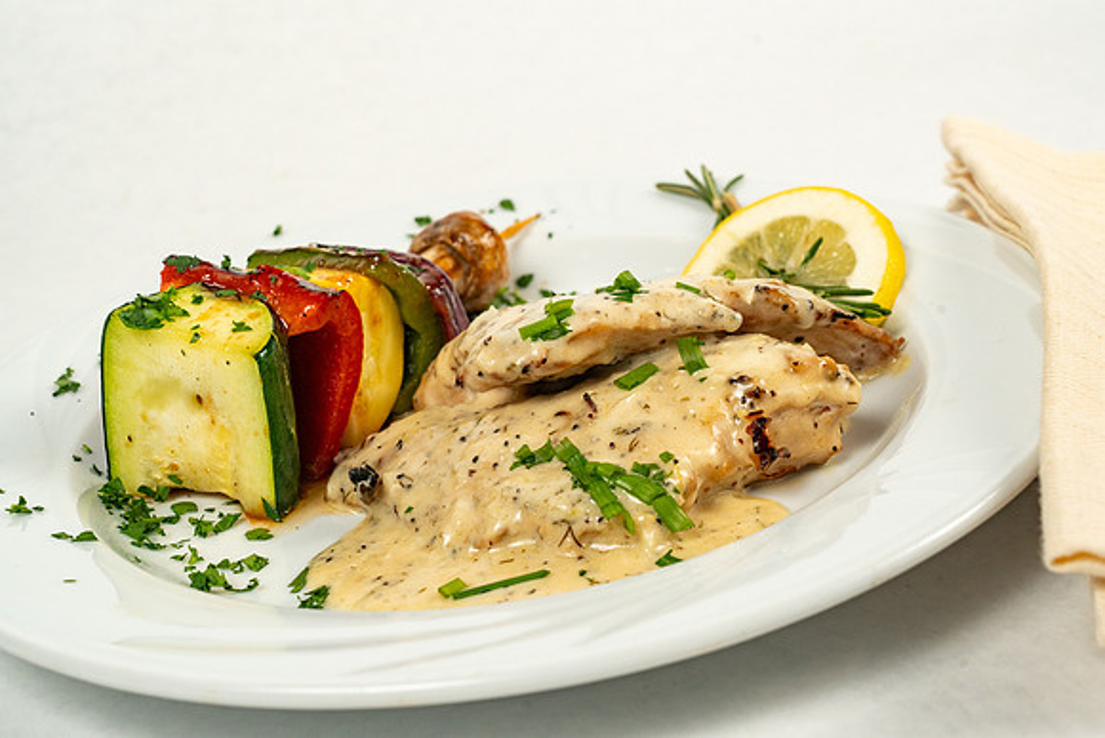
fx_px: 1846
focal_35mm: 60
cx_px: 615
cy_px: 327
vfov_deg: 22.6
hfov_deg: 33.3
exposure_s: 1/200
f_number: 11
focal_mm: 54
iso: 800
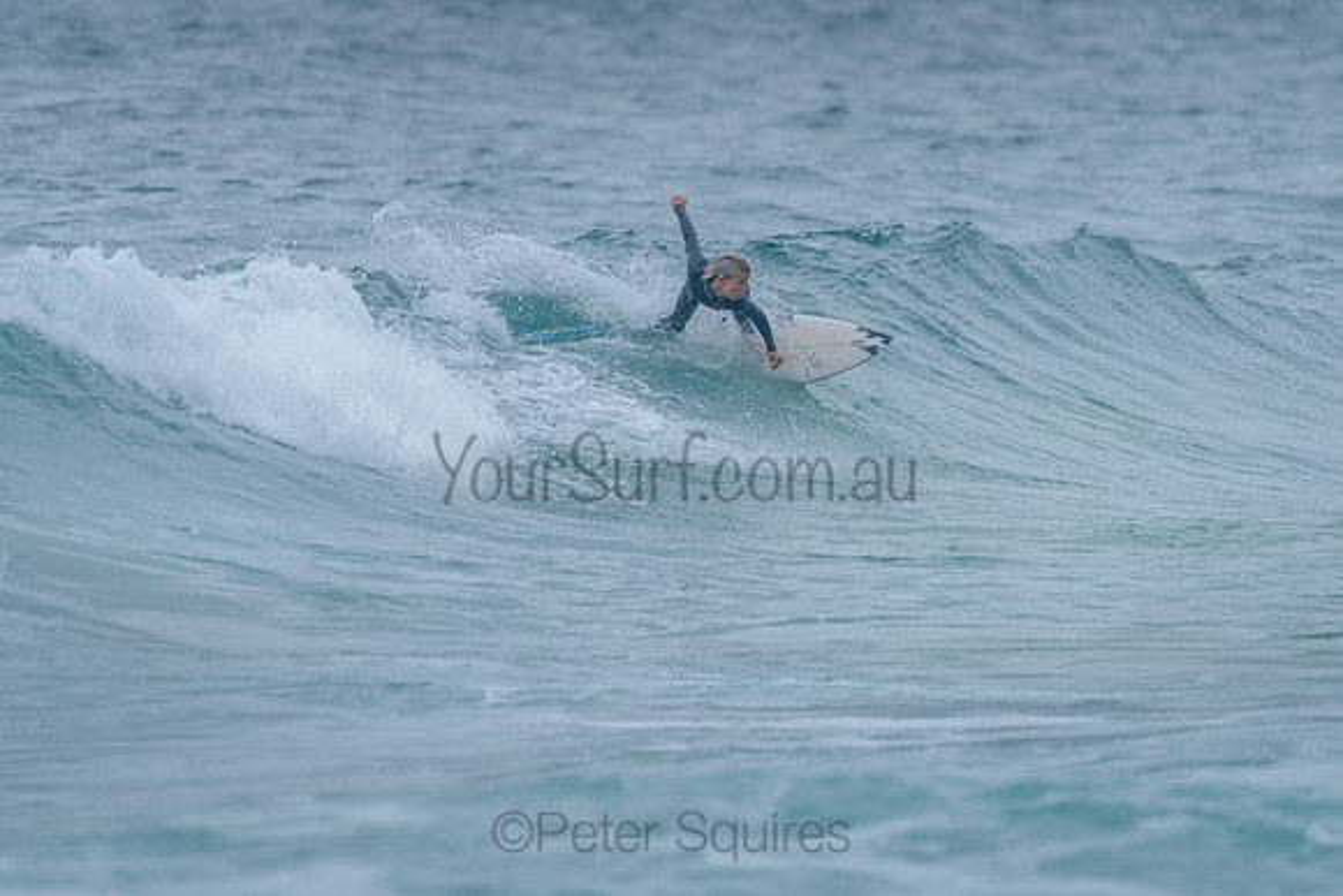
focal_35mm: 613
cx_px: 673
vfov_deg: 2.2
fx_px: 22864
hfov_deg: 3.4
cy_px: 348
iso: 640
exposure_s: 1/1250
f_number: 5.6
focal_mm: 500
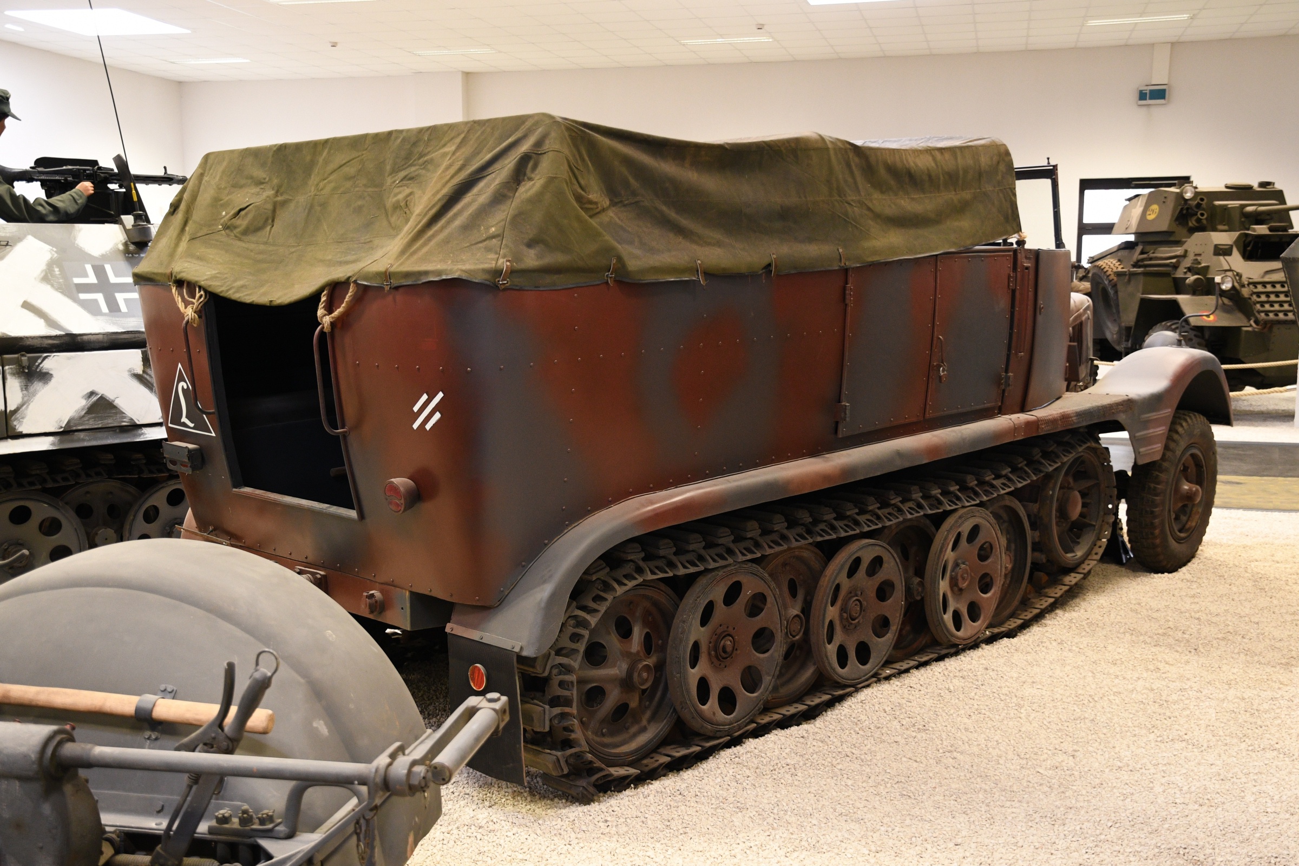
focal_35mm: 37
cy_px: 433
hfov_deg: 51.9
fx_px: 1335
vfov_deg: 35.9
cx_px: 650
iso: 1000
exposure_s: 1/50
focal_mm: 25
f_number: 3.5
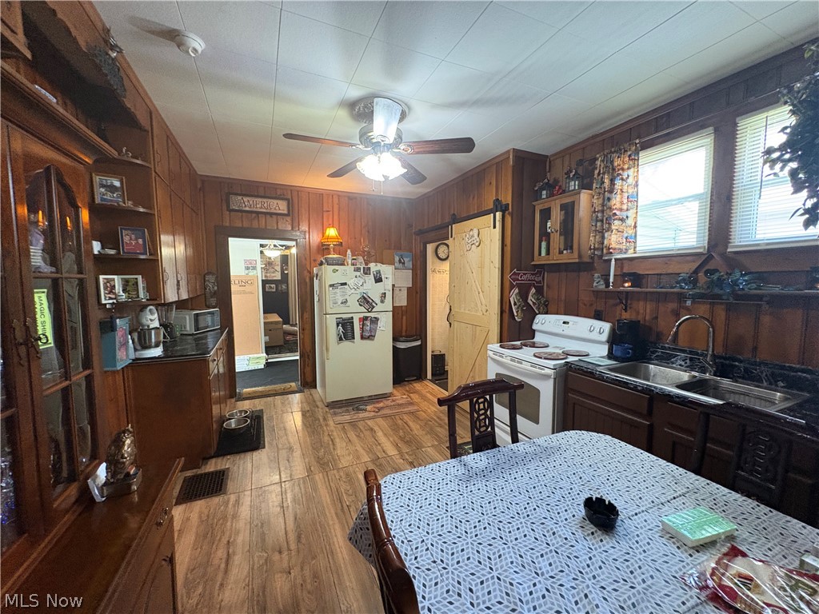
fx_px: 331
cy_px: 307
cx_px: 410
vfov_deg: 85.7
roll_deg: +1.0
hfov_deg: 102.1
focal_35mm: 14
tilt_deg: -4.4
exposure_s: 1/60
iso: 500
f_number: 2.2
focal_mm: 2.22
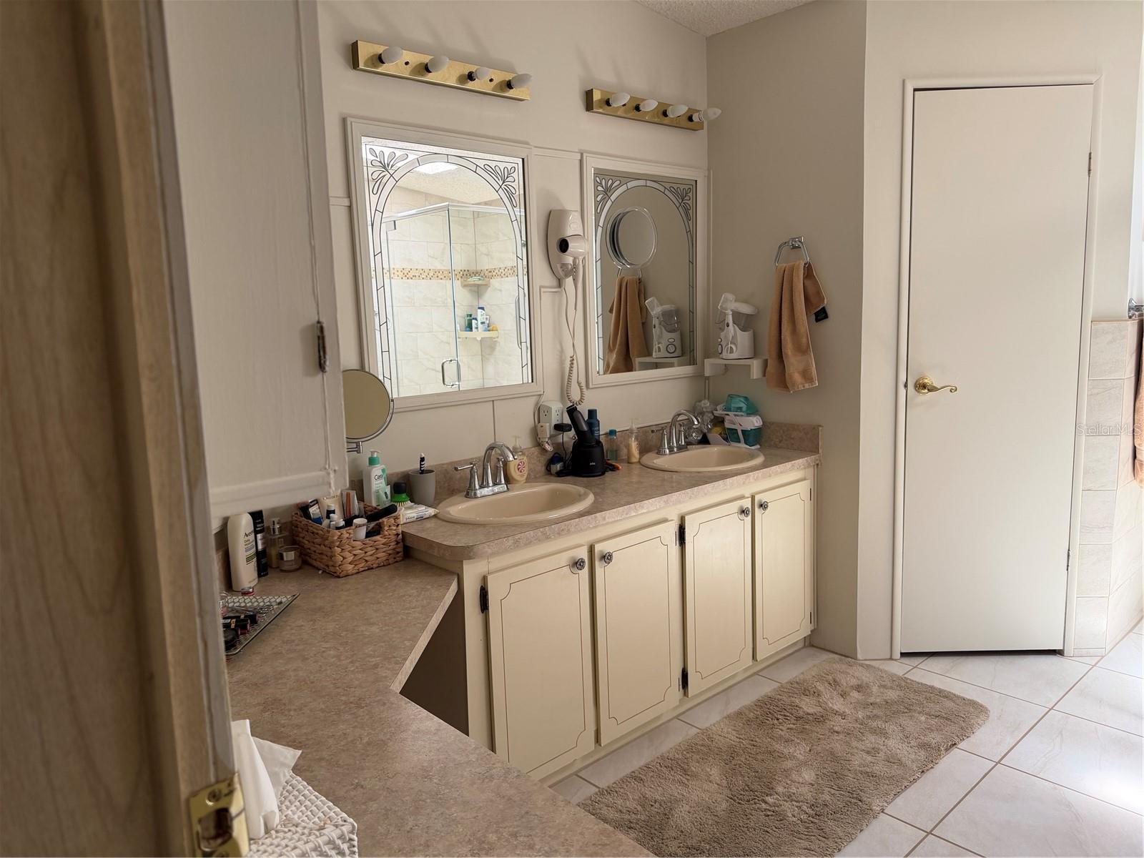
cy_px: 429
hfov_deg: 71.6
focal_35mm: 24
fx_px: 793
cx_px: 572
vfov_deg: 56.8
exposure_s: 1/120
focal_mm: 6.76
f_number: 1.78
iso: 160
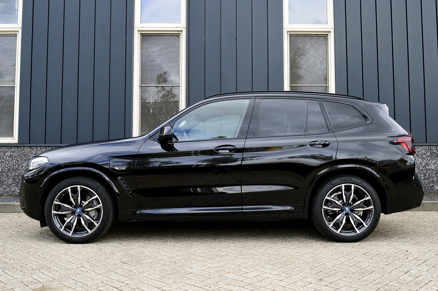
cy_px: 146
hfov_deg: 55.1
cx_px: 219
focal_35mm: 34
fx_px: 419
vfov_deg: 38.3
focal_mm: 23
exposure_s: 1/125
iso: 400
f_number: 9
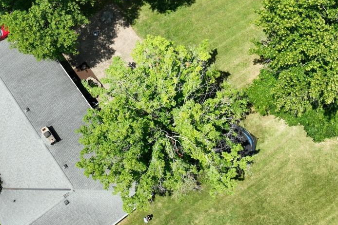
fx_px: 507
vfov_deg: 24.7
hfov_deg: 36.8
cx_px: 155
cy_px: 48
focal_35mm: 54
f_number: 2.8
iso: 100
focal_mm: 12.29
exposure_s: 1/1250
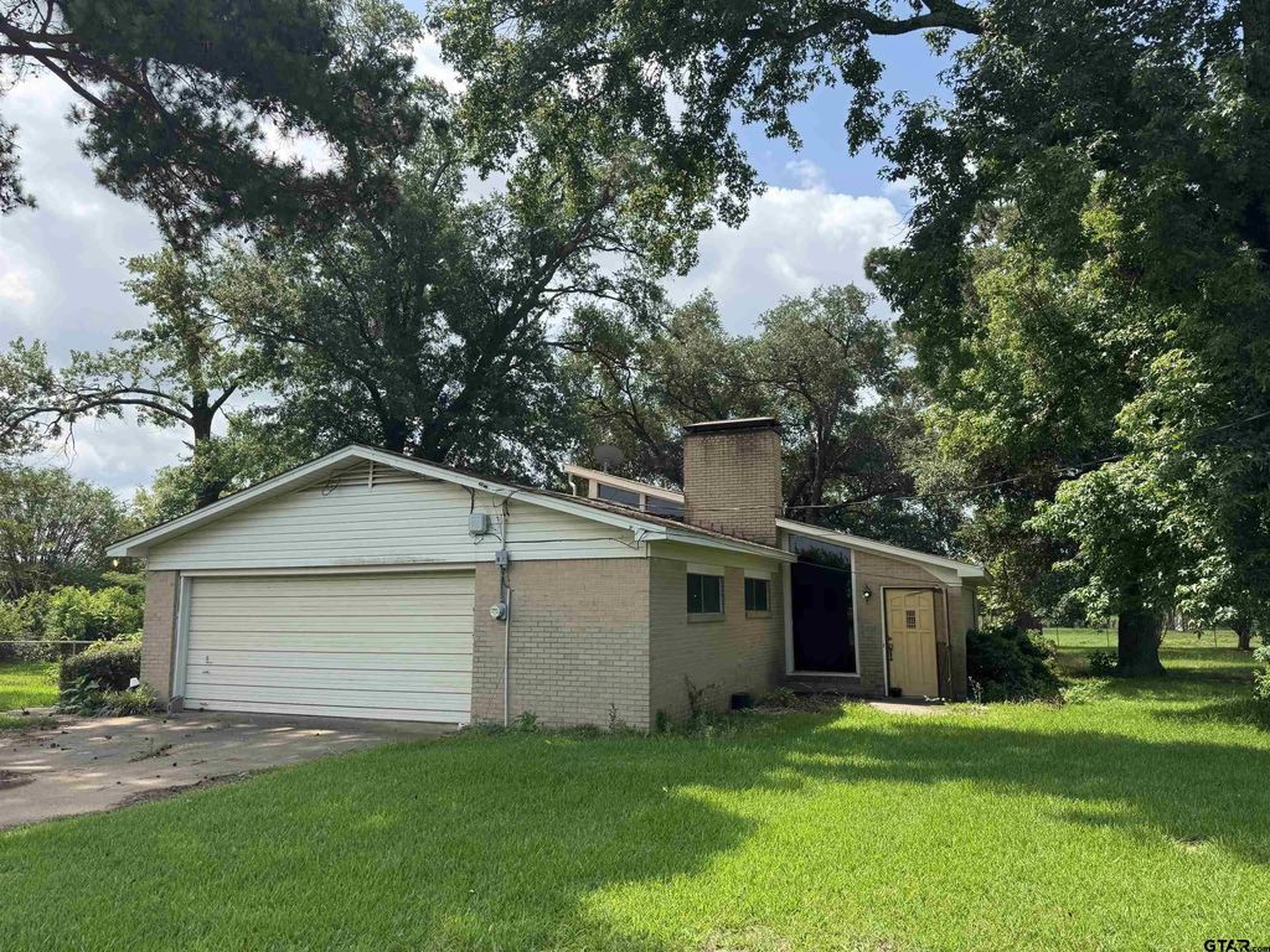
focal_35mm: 24
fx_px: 881
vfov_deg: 56.8
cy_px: 476
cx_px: 635
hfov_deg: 71.6
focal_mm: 6.76
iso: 80
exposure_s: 1/1818
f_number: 1.78
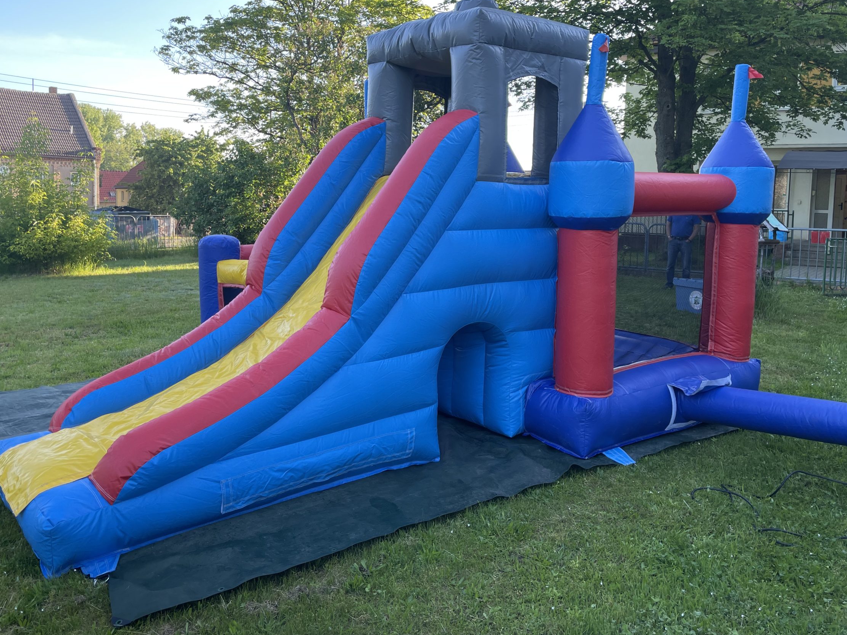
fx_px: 734
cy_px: 271
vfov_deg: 46.6
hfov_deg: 60.0
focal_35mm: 30
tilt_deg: -3.4
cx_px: 421
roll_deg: -1.4
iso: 32
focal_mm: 4.2
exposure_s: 1/222
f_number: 1.6
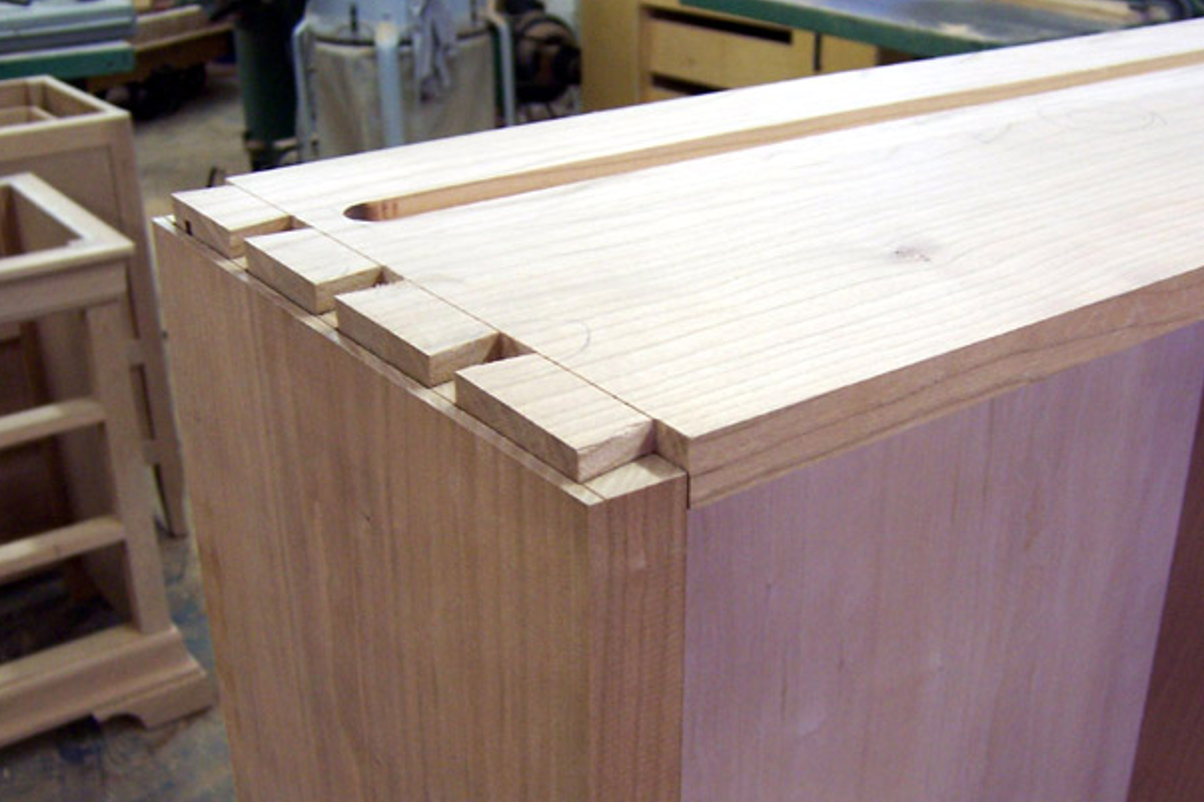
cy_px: 431
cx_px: 611
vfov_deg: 32.6
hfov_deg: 47.4
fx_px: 1371
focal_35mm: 41
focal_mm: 5.5
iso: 140
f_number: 3.4
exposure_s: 1/15
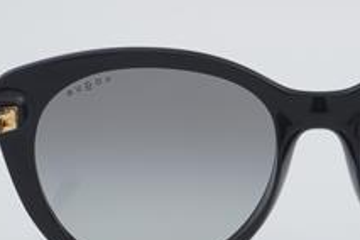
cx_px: 319
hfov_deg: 13.2
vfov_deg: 8.9
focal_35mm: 155
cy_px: 164
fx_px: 1549
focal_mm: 55
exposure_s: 1/4
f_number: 32
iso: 100
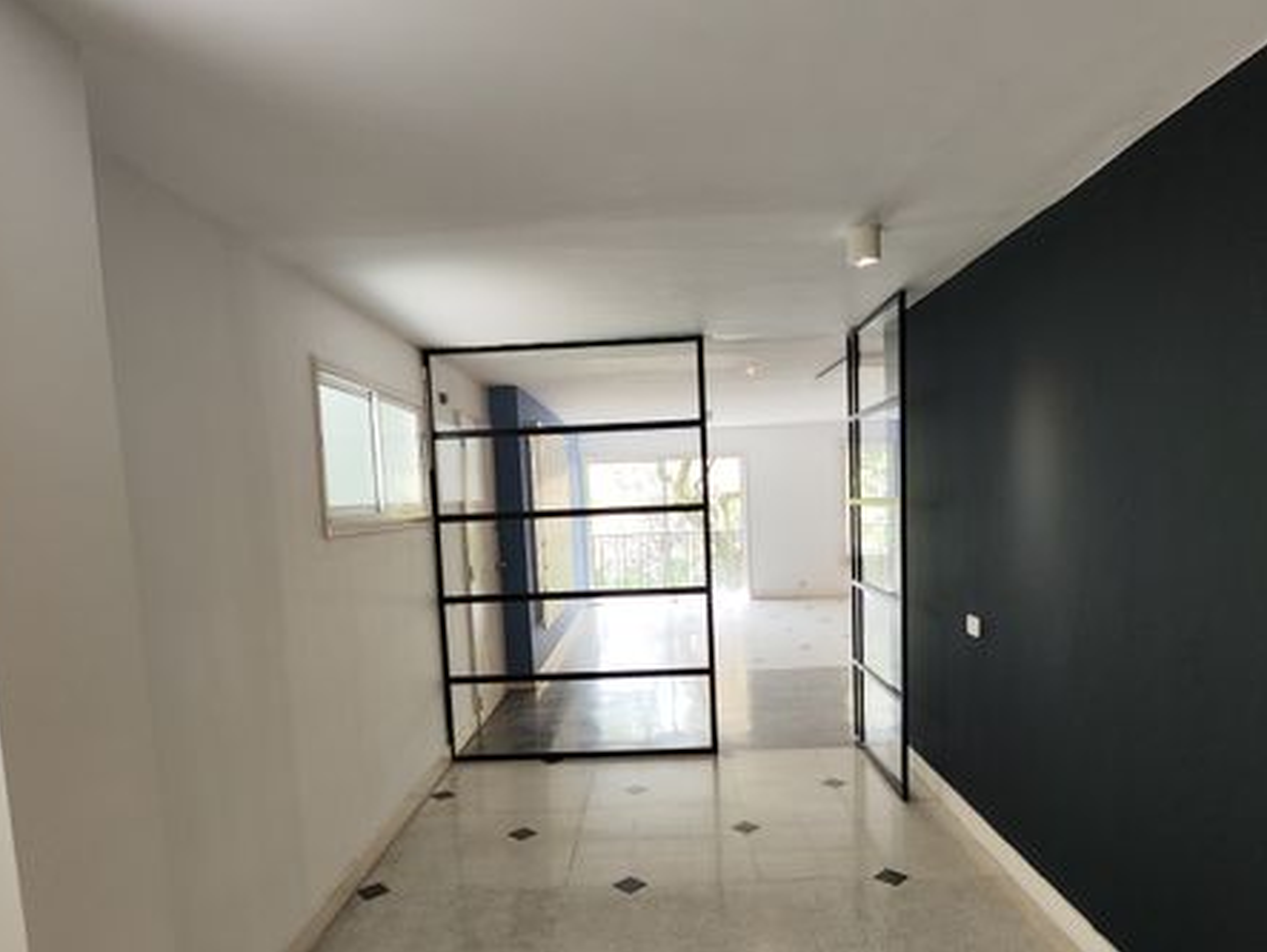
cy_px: 572
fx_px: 769
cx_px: 644
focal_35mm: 21
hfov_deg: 78.9
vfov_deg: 62.9
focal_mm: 2.16
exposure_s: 1/30
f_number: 2.2
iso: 97
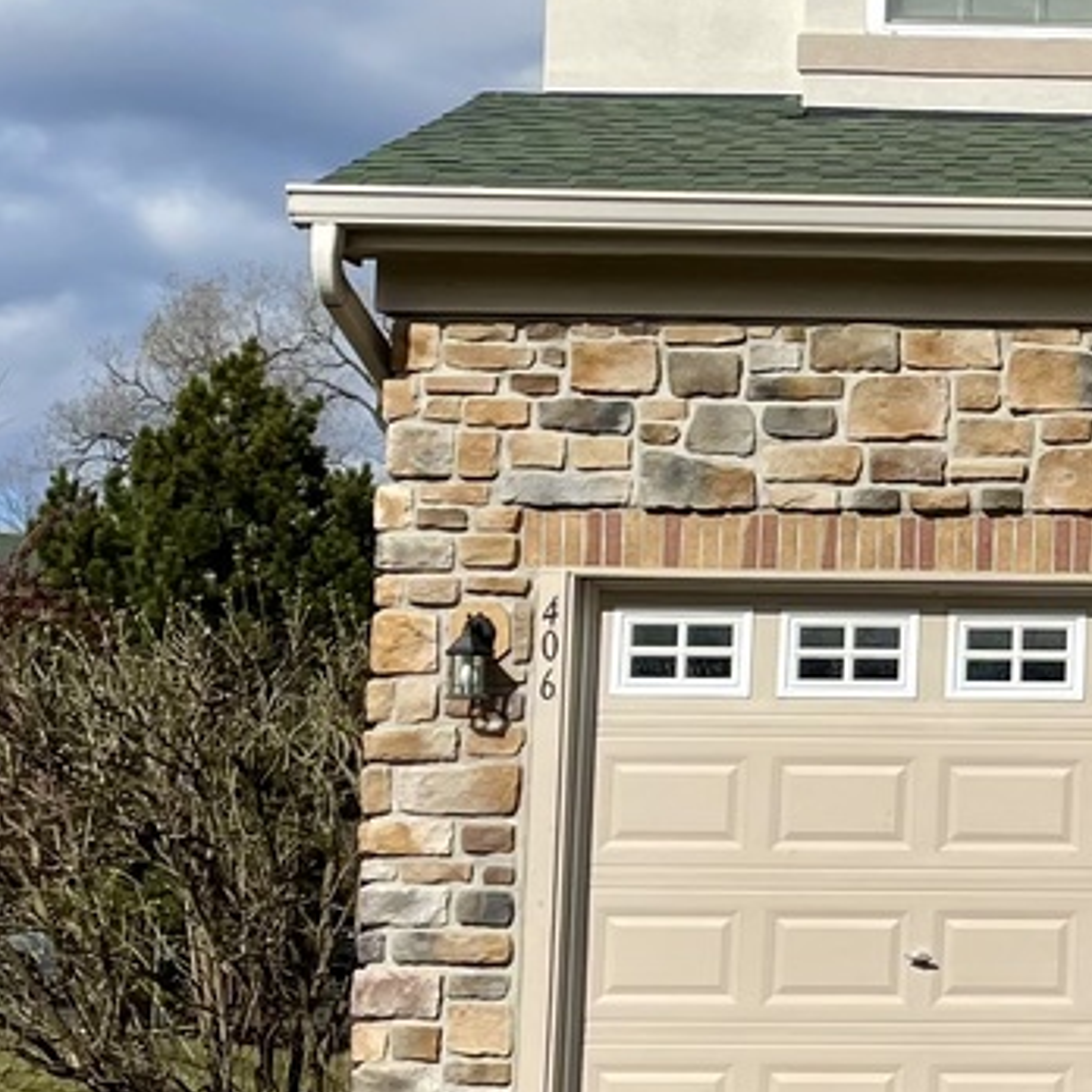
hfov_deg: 16.8
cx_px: 1575
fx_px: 3391
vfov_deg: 18.3
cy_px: 596
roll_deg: -0.1
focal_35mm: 95
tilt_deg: +7.2
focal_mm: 4.2
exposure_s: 1/6135
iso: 32
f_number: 1.6
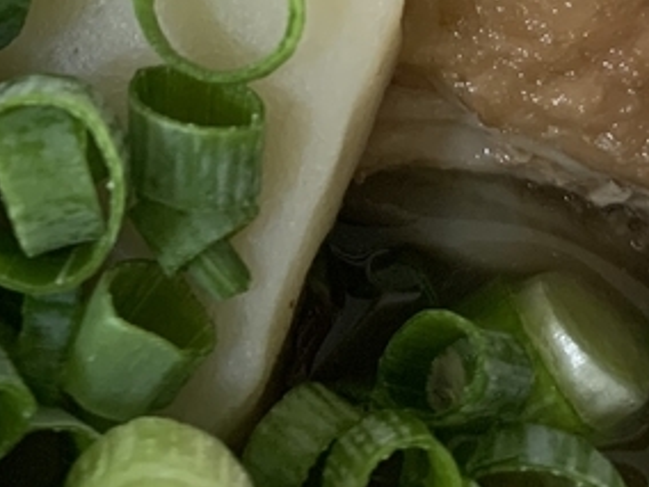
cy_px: -494
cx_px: 187
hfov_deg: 17.8
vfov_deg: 12.0
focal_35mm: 110
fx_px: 2062
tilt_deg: -47.3
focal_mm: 4.25
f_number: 1.8
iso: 160
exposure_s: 1/60
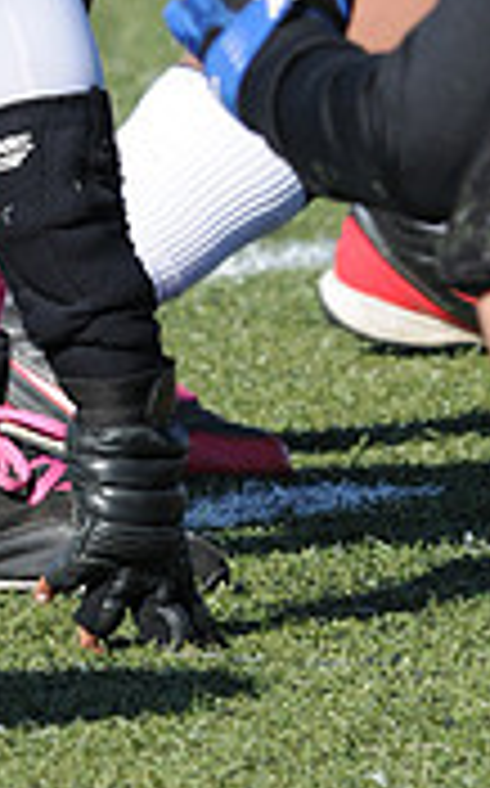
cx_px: -312
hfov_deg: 0.9
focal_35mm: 1521
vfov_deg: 1.4
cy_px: -365
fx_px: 32579
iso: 200
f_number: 7.1
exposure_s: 1/500
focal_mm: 300
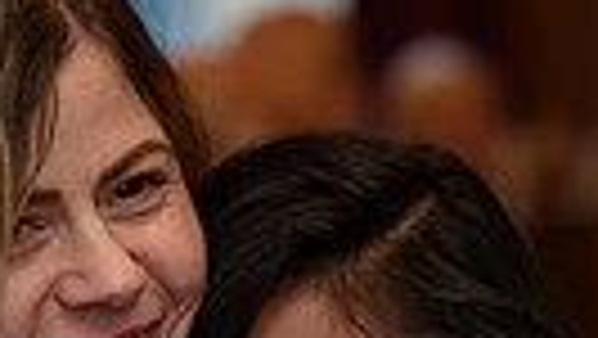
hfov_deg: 3.9
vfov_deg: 2.2
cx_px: 342
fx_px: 8711
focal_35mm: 549
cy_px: 250
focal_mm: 120
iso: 800
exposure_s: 1/125
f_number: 4
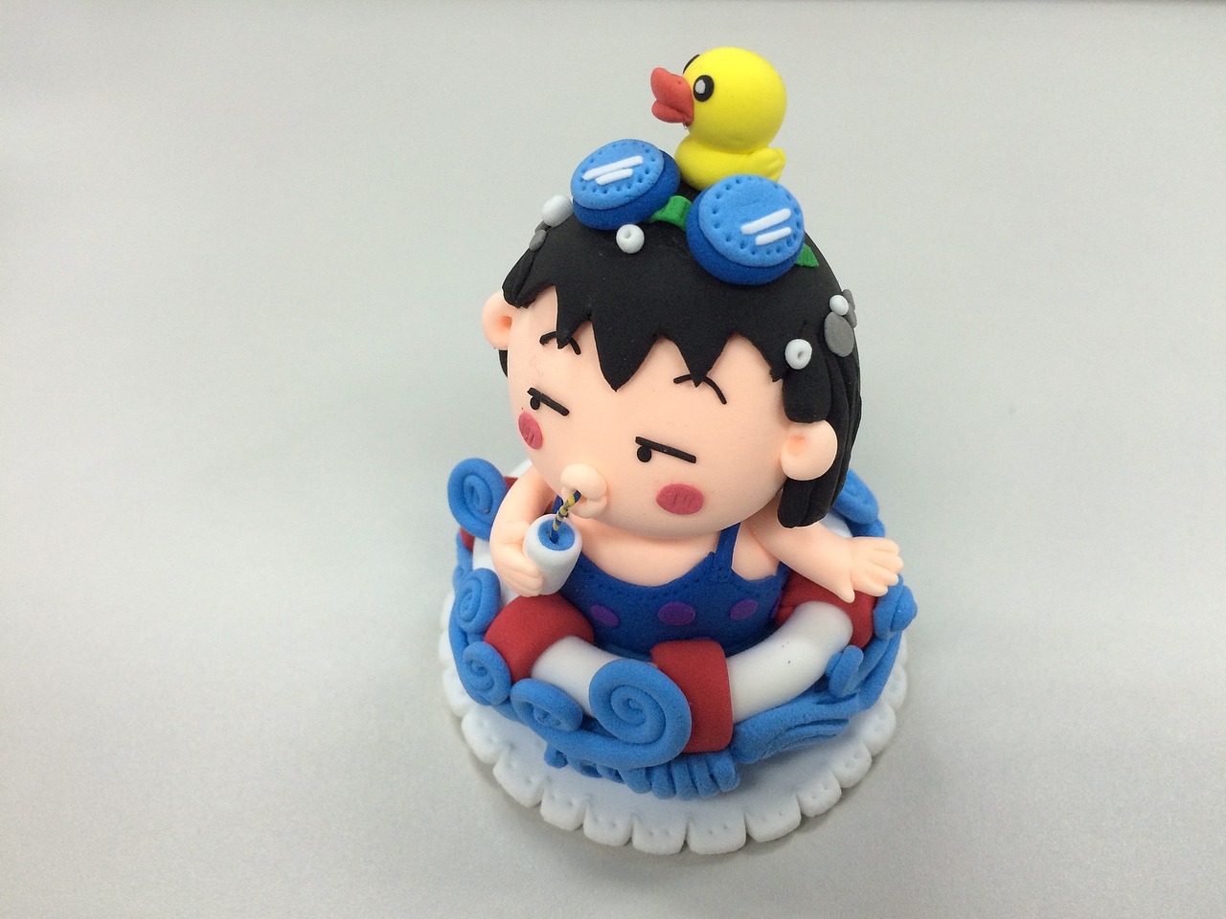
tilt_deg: -46.8
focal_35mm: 29
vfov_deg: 48.2
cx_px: 613
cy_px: 460
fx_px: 1027
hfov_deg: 61.7
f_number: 2.2
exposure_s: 1/33
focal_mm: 4.15
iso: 80
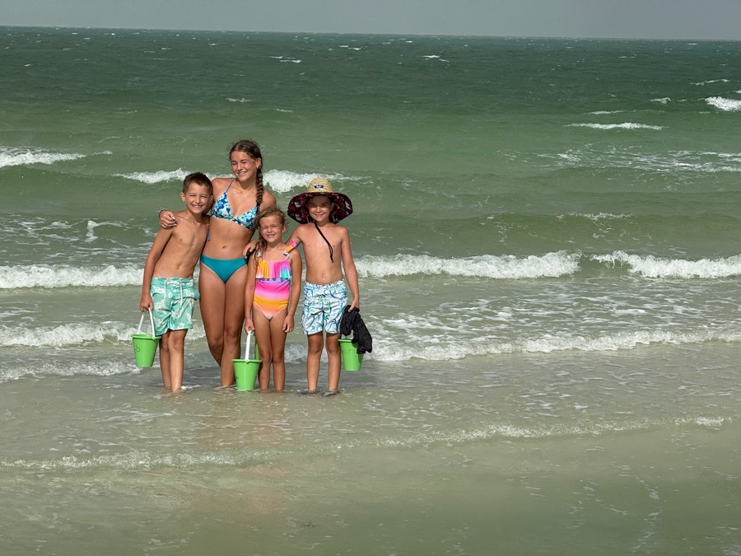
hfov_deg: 16.4
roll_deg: -0.6
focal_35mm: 120
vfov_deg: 12.3
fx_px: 2569
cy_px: 278
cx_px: 370
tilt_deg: -4.8
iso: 50
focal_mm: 15.66
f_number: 2.8
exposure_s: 1/2817
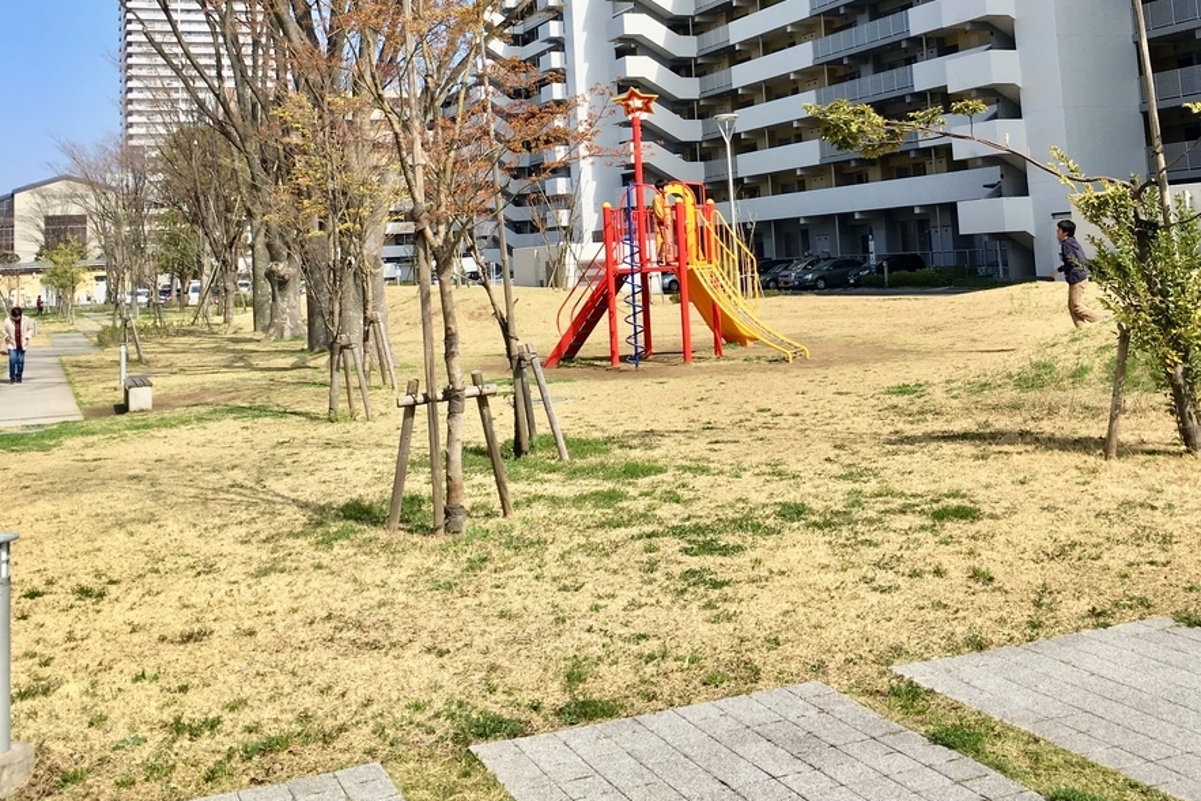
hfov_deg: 47.4
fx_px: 1368
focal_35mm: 41
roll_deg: +2.4
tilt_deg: +5.5
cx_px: 608
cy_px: 107
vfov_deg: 31.4
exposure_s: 1/1479
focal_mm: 4.15
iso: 25
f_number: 2.2
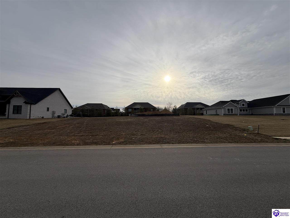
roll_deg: -0.1
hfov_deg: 102.1
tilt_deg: +4.4
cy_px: 109
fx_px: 117
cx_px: 145
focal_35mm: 14
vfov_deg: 85.7
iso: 50
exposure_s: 1/5618
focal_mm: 2.22
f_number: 2.2
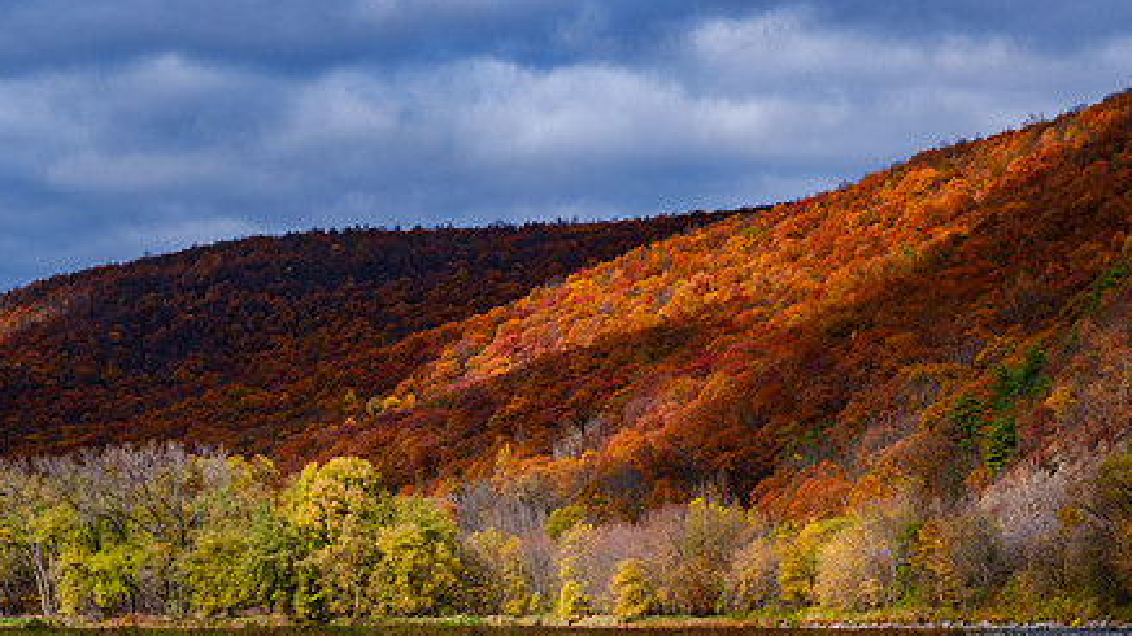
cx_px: 657
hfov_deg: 17.9
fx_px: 3601
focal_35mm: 120
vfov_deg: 10.1
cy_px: 456
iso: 160
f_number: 8
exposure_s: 1/150
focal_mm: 56
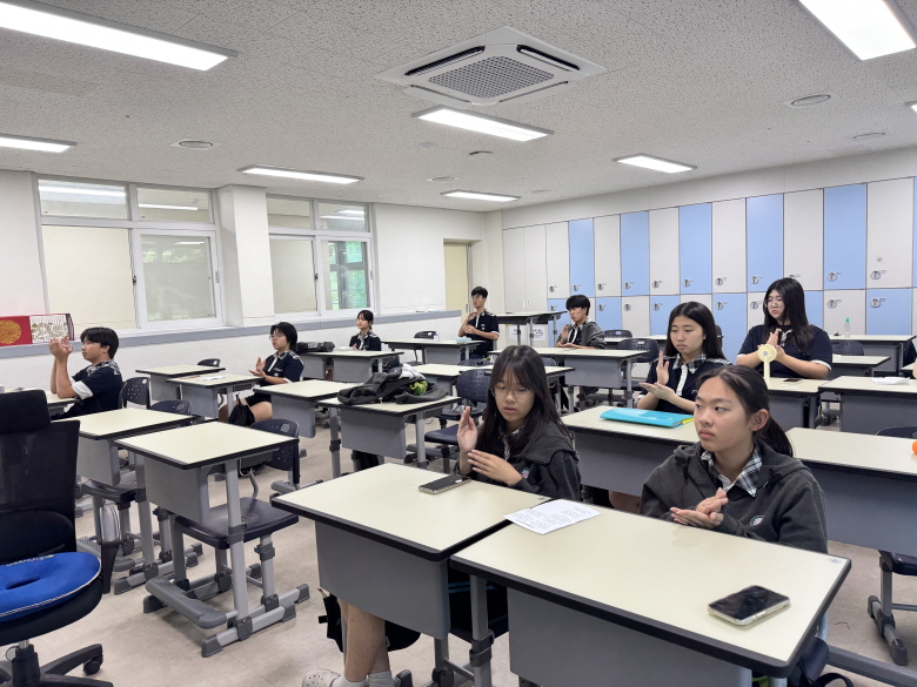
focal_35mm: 24
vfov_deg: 56.8
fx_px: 636
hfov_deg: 71.6
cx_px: 458
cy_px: 344
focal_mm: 6.76
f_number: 1.78
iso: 125
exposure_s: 1/120
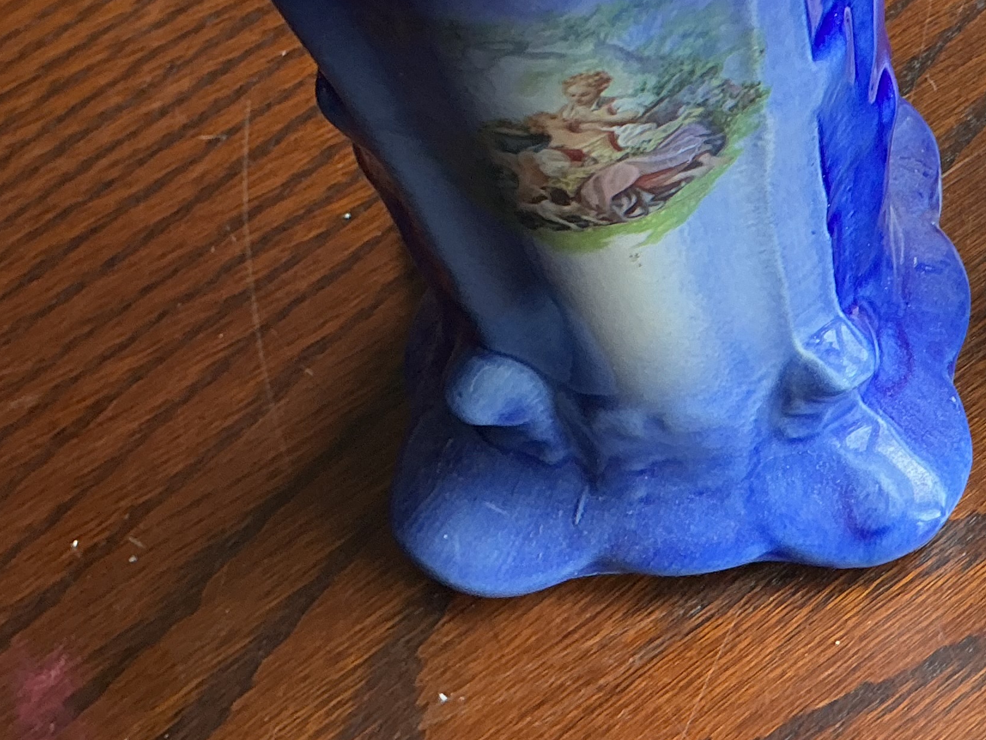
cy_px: 135
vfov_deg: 20.5
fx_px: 2022
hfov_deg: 26.2
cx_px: 945
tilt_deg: -53.3
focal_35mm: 71
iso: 40
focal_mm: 3
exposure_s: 1/120
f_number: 1.8
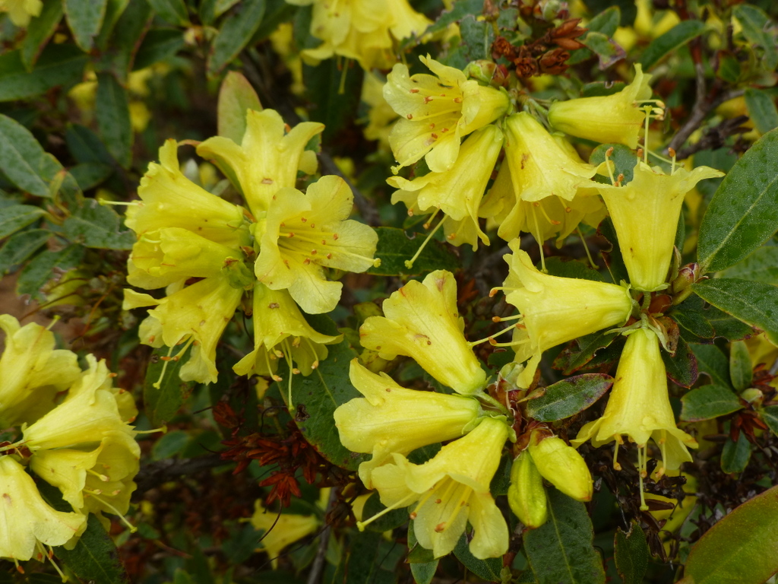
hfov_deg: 37.5
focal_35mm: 51
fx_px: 1146
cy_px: 292
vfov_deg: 28.6
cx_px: 389
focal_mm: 9
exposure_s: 1/320
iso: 100
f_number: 4.4
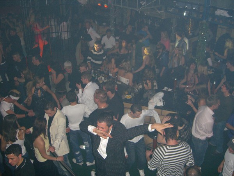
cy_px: 88
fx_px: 257
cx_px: 117
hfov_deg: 49.0
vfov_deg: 37.7
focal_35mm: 38
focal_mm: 7.9
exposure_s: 1/60
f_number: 2.8
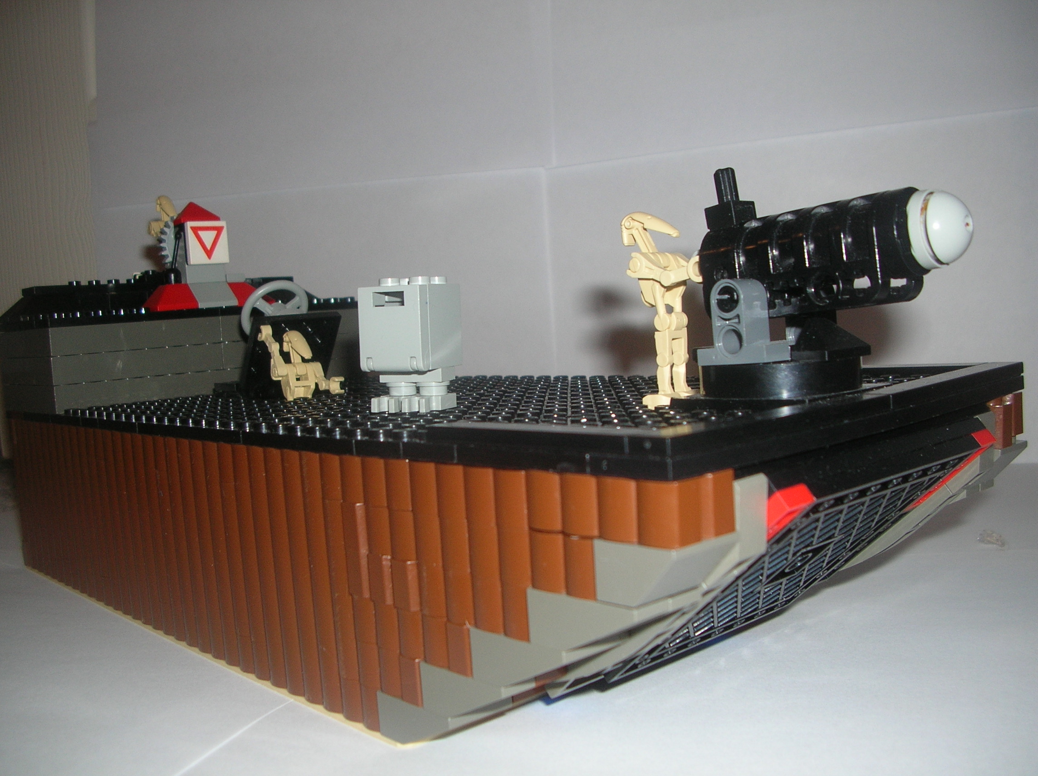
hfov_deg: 52.7
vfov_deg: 40.6
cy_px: 388
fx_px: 1049
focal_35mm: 35
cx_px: 519
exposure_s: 1/60.1
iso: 50
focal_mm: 5.8
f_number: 2.8
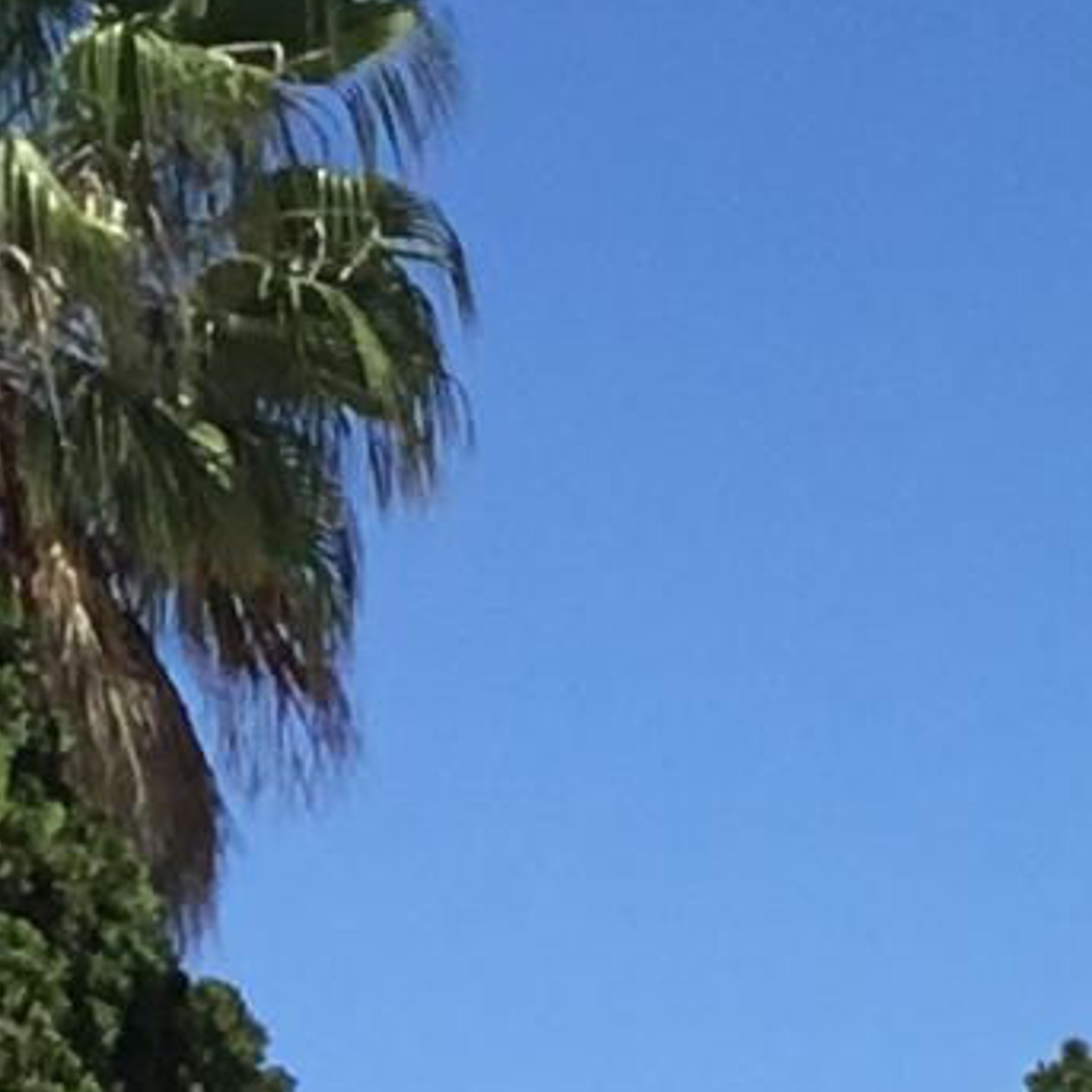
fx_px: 8566
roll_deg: +0.1
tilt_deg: -0.7
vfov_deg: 7.0
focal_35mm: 240
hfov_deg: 6.7
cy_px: 2194
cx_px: 2993
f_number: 2.4
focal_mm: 3.3
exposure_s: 1/1698
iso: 25
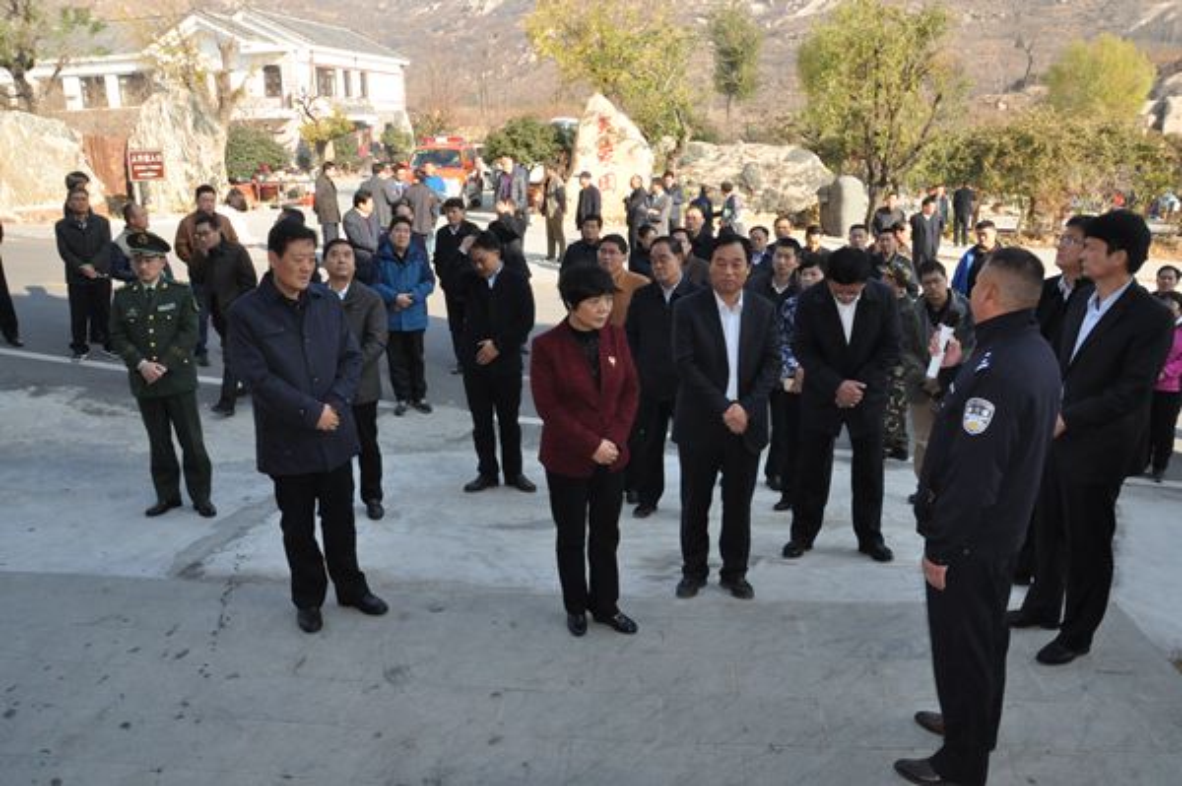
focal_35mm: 27
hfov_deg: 67.4
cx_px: 591
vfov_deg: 47.9
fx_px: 886
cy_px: 393
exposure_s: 1/200
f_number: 18
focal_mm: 18
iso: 1250
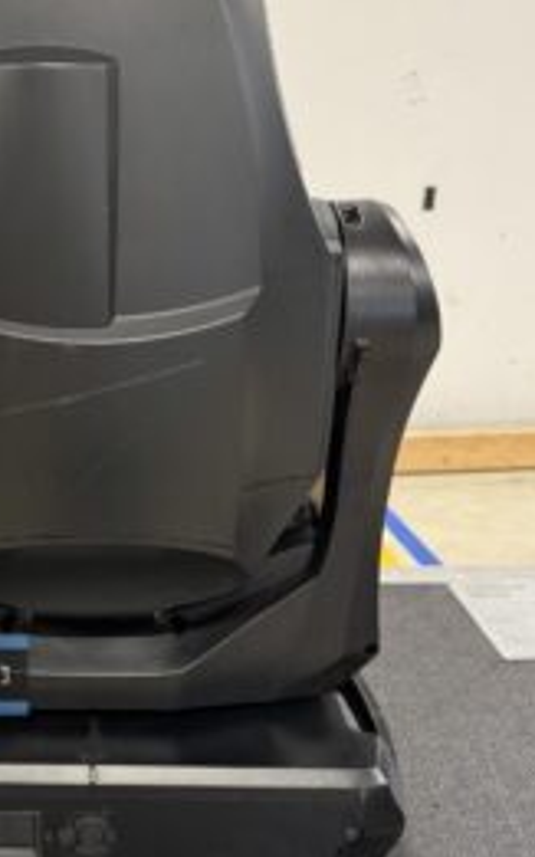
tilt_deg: -19.9
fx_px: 910
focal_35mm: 39
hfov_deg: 31.4
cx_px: 69
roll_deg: -0.3
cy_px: 417
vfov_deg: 50.4
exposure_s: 1/50
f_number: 1.78
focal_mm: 6.76
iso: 800
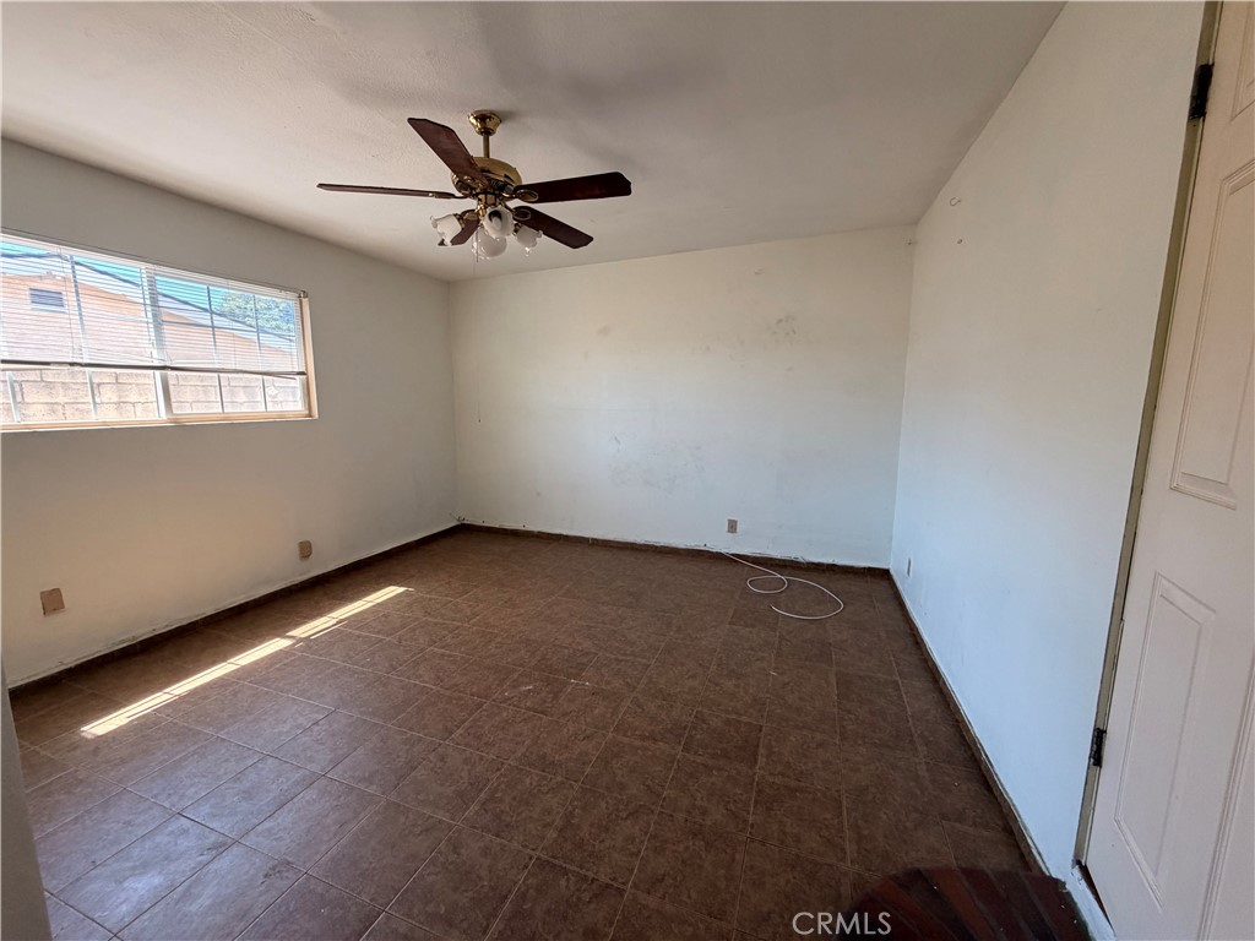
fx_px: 508
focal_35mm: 14
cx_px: 628
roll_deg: -0.1
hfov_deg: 102.1
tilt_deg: -8.4
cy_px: 470
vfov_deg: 85.7
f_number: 2.2
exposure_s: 1/121
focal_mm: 2.22
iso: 160
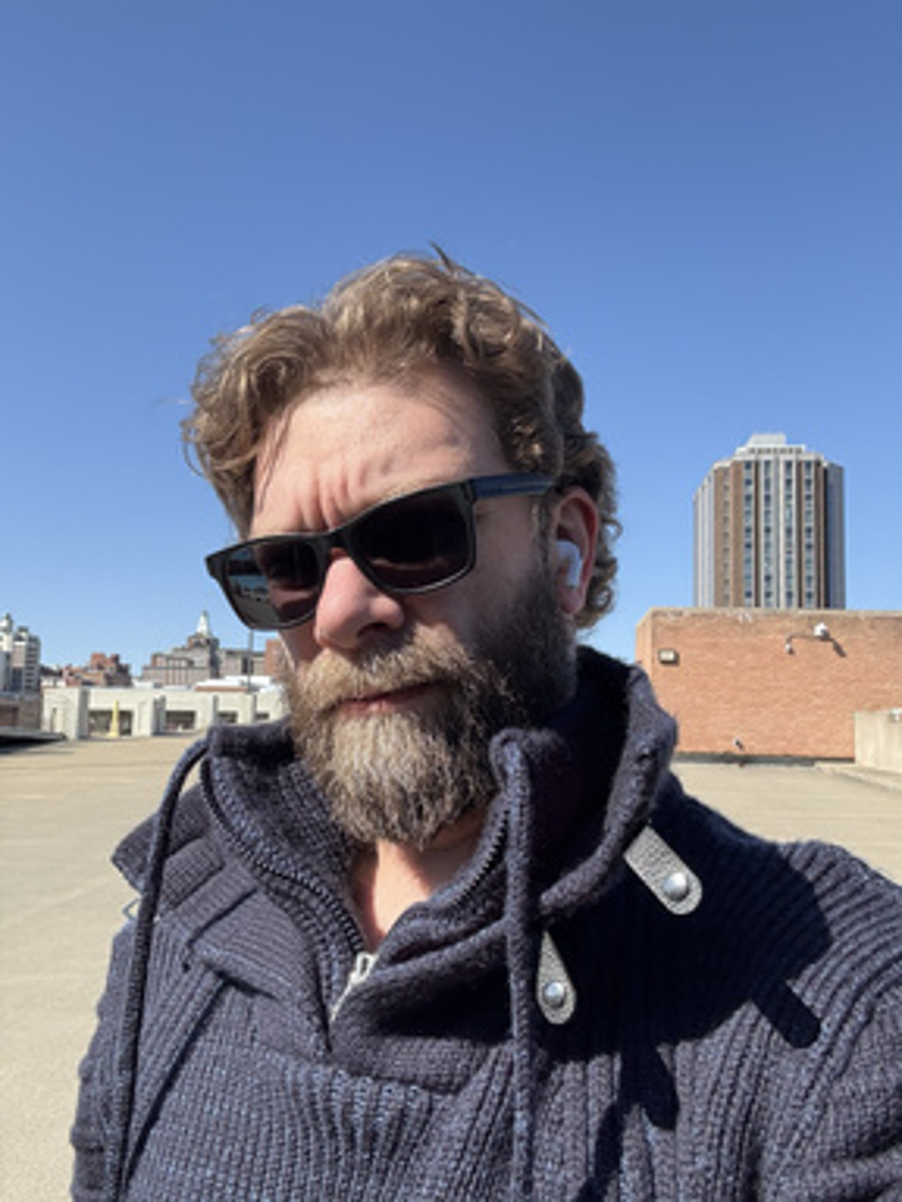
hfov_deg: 46.8
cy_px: 601
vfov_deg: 60.0
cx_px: 451
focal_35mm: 30
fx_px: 1042
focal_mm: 2.69
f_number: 1.9
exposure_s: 1/761
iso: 32
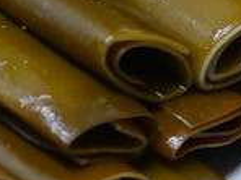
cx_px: 673
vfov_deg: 7.3
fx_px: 1413
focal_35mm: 203
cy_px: 3
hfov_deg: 8.5
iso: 1250
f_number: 1.7
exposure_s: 1/60
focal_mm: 15
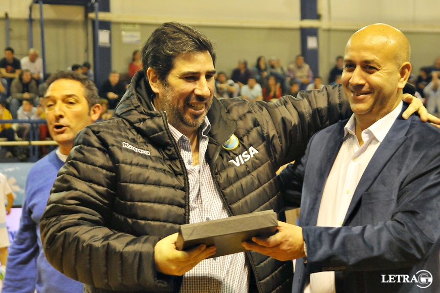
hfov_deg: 29.2
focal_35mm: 69
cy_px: 146
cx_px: 220
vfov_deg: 19.7
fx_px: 843
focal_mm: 46
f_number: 4.2
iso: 1250
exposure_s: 1/100
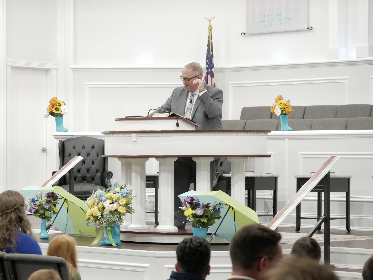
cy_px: 140
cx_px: 186
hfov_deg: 23.8
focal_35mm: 82
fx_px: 884
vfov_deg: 18.0
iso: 640
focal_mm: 41
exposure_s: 1/100
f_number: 2.8
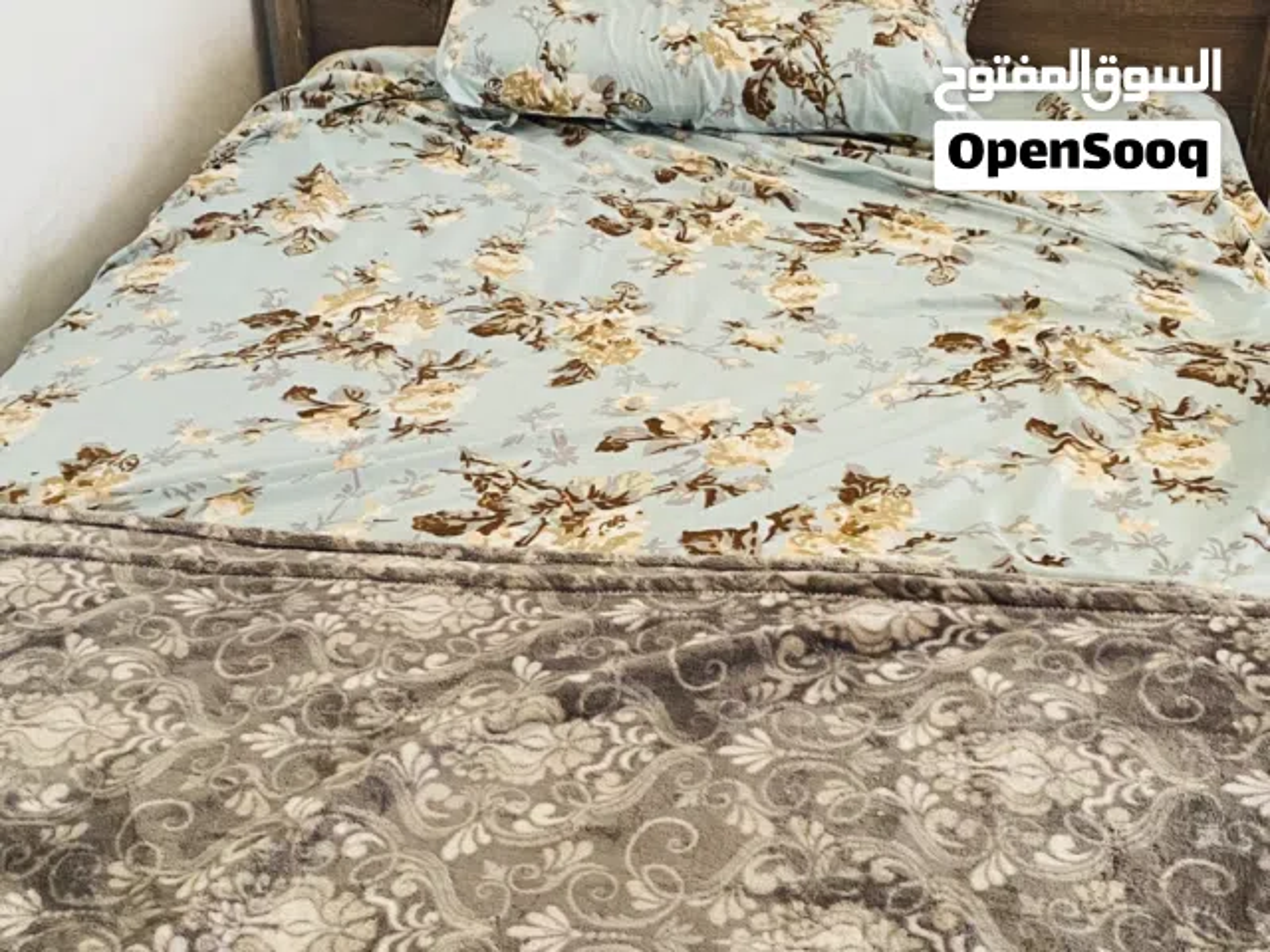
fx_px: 954
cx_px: 635
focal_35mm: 26
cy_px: 476
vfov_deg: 53.1
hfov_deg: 67.3
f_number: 1.8
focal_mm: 4.25
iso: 500
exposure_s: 1/60
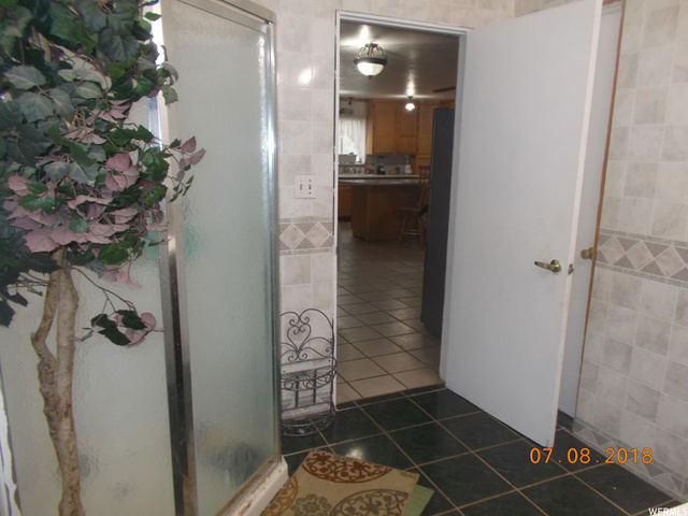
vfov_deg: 53.1
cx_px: 344
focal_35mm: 26
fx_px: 517
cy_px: 258
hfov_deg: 67.3
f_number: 3.2
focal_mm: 4.6
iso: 200
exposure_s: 1/25
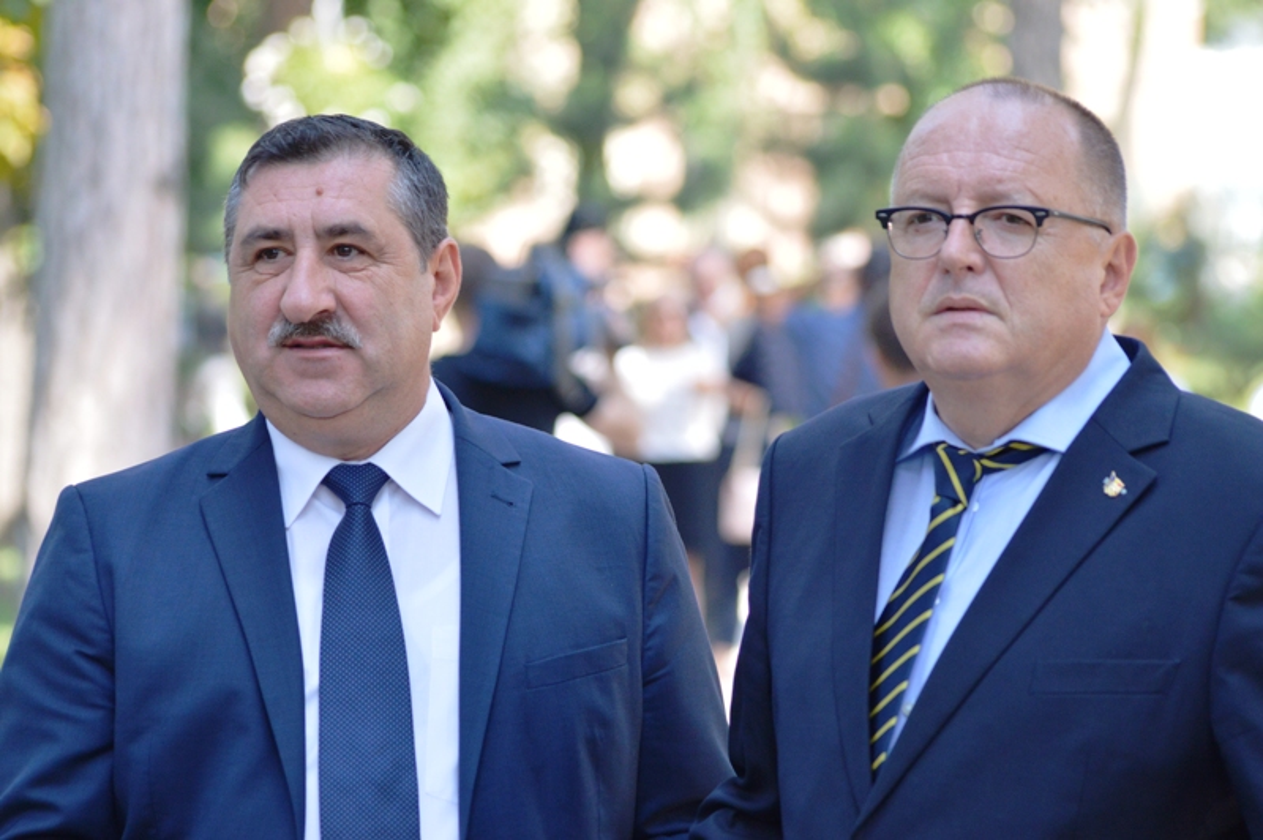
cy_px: 420
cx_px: 632
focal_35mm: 202
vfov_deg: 6.8
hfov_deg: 10.2
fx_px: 7098
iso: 800
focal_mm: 135
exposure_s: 1/640
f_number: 4.2
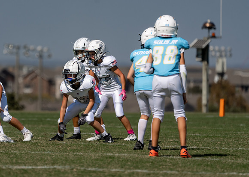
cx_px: 93
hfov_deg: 3.7
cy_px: 78
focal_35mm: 542
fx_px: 3835
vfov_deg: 2.7
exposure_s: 1/1600
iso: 100
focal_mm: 400
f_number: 5.6
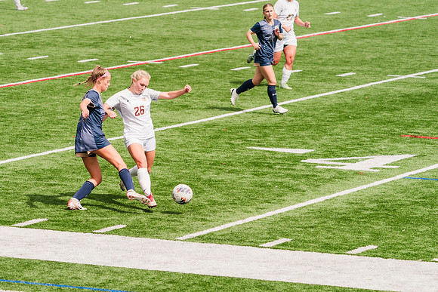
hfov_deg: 8.5
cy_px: 116
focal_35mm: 242
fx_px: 2940
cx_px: 173
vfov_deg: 5.7
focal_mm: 200
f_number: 5.6
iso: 250
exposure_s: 1/1600
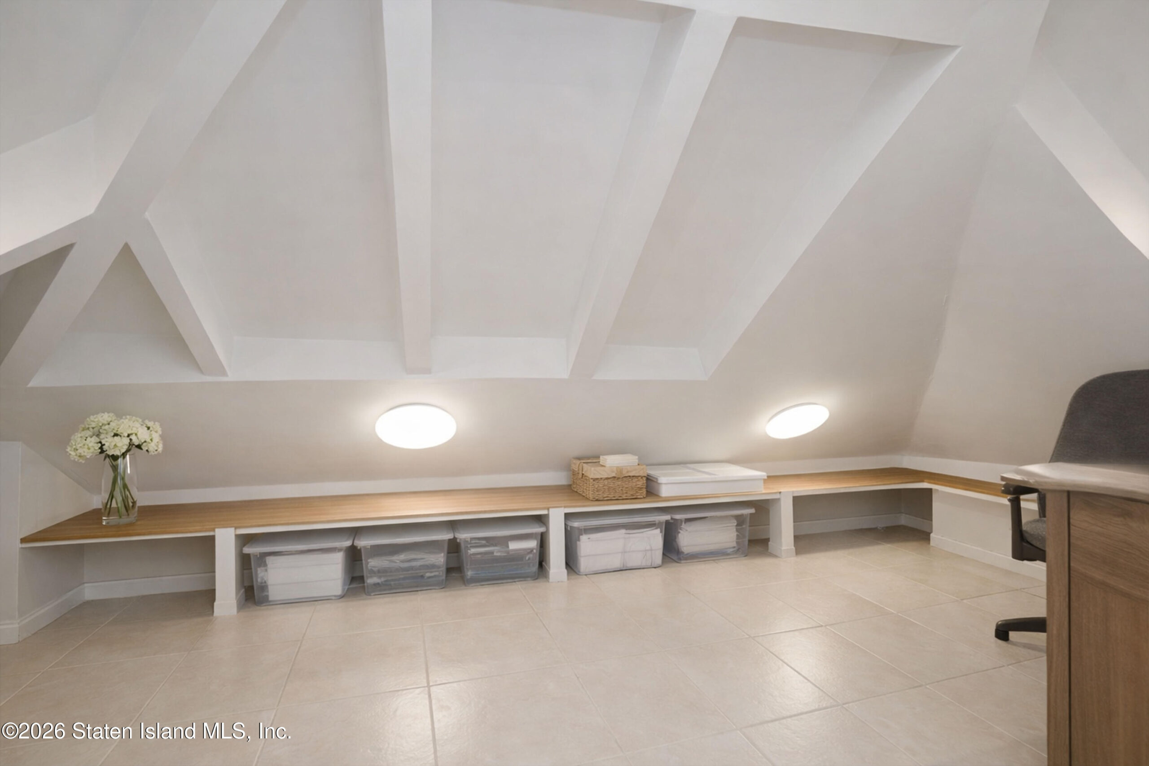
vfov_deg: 73.8
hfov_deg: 96.7
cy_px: 383
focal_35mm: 16
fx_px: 511
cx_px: 574
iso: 64
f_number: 5
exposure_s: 1/50
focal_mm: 16
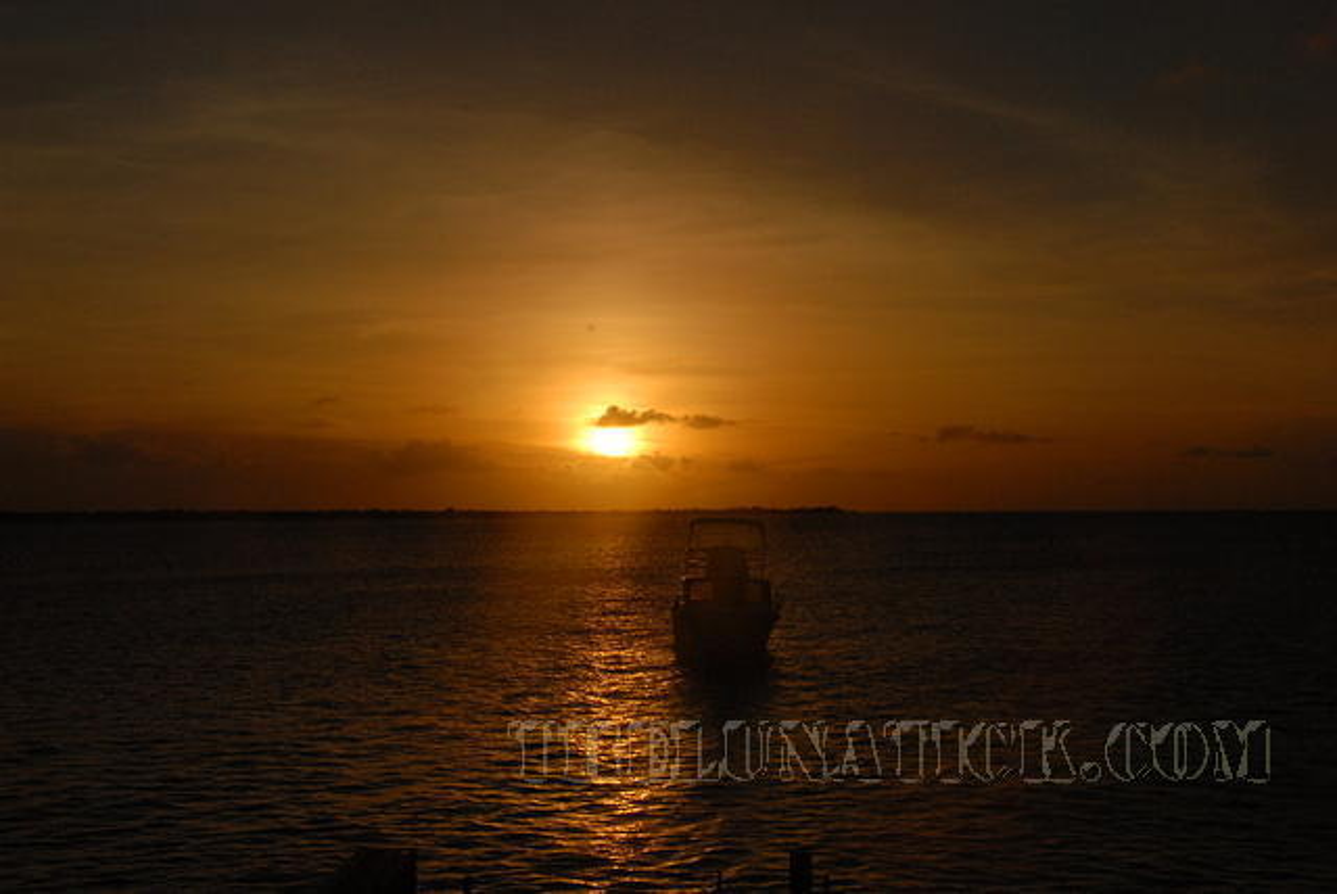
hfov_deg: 36.8
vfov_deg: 25.1
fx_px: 2007
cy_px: 447
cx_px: 668
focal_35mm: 54
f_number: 20
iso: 400
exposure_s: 1/1000
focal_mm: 36
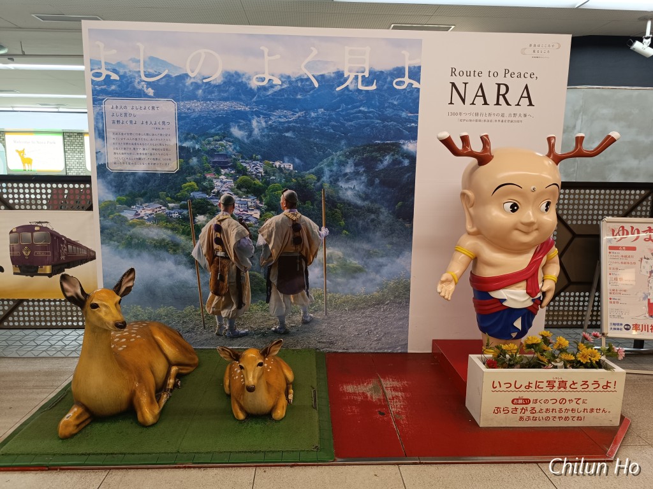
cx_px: 326
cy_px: 244
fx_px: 453
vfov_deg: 56.8
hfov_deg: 71.6
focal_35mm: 24
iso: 570
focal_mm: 6.14
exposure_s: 1/100
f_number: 1.65
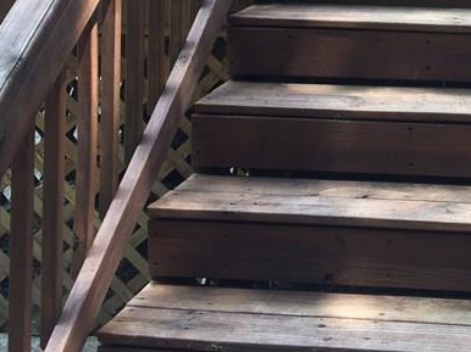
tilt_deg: -3.7
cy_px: -93
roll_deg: +0.1
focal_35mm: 77
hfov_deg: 23.9
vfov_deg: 18.0
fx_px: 1047
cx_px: 504
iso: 32
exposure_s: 1/125
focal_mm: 4.15
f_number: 2.2
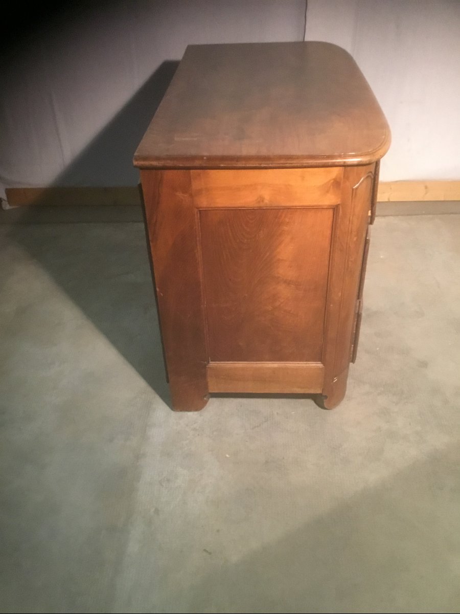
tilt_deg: -35.3
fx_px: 549
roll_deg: +0.3
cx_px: 230
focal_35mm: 31
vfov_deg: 58.4
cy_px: 307
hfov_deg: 45.4
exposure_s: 1/25
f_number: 2.4
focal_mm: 3.3
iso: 250
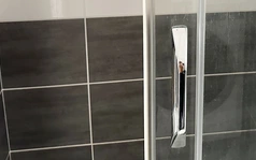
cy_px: -18
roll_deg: -1.6
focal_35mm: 57
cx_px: 191
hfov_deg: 34.9
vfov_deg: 21.5
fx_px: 398
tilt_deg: -16.2
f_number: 1.78
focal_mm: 6.86
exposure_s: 1/60
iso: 320
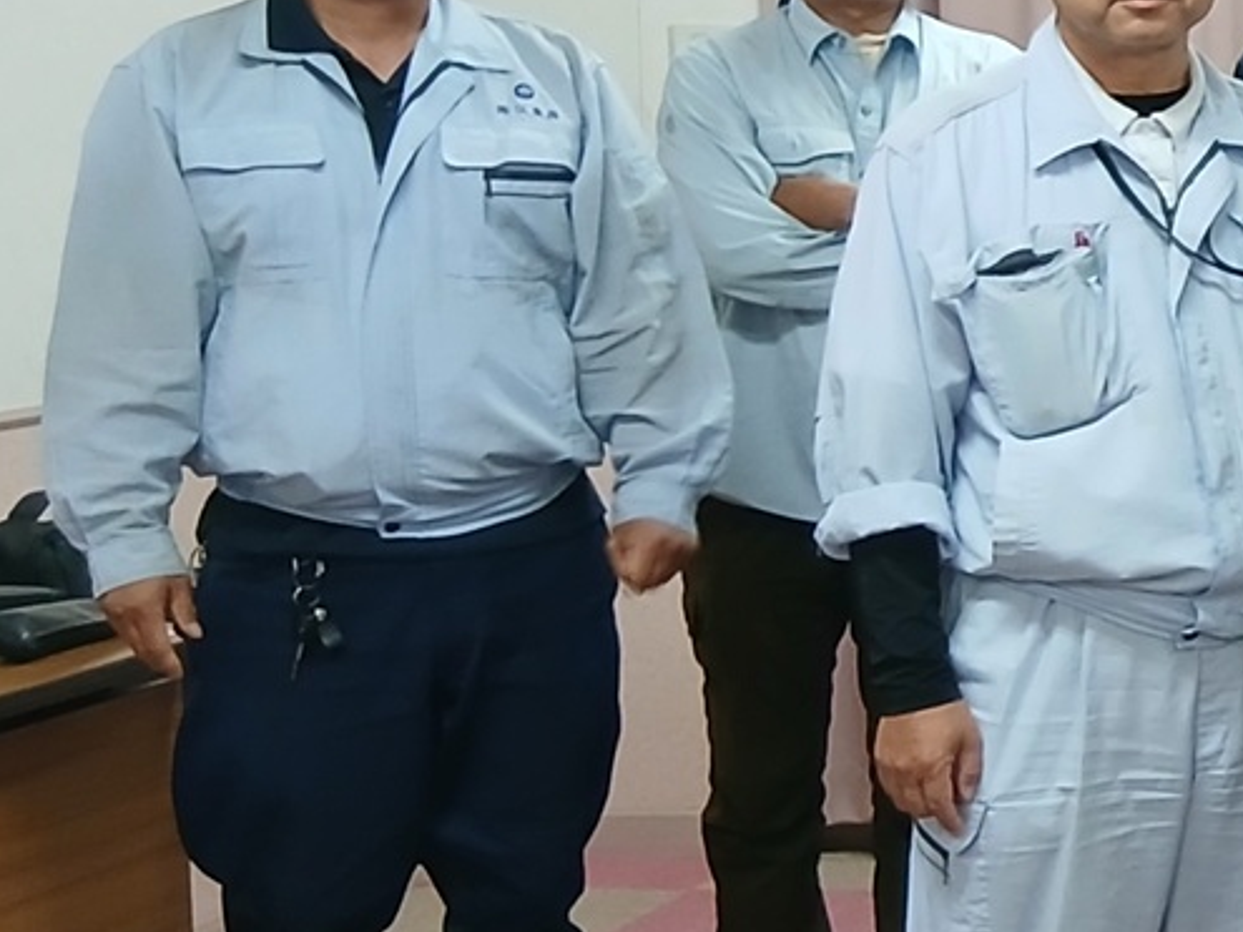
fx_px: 3769
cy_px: 425
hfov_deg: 15.3
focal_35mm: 105
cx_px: 2423
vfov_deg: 14.1
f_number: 1.8
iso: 200
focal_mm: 3.86
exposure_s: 1/50
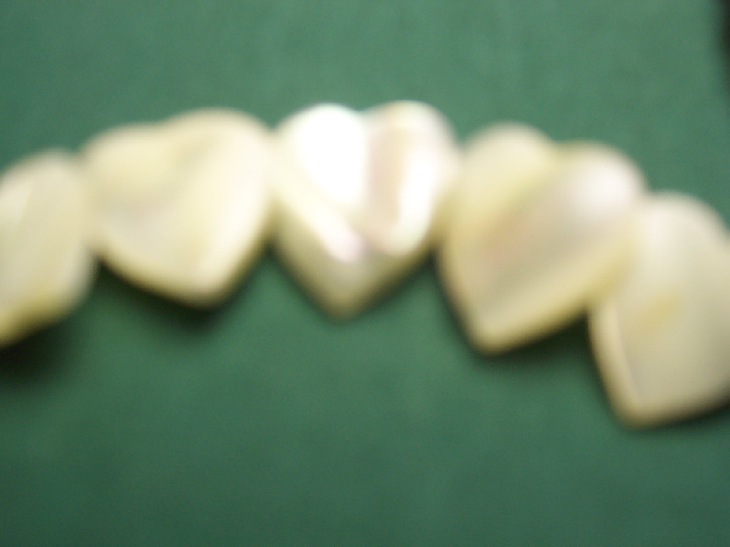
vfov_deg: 38.7
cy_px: 274
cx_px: 365
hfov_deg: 50.1
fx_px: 780
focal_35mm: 37
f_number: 2.8
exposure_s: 1/90
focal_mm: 5.6
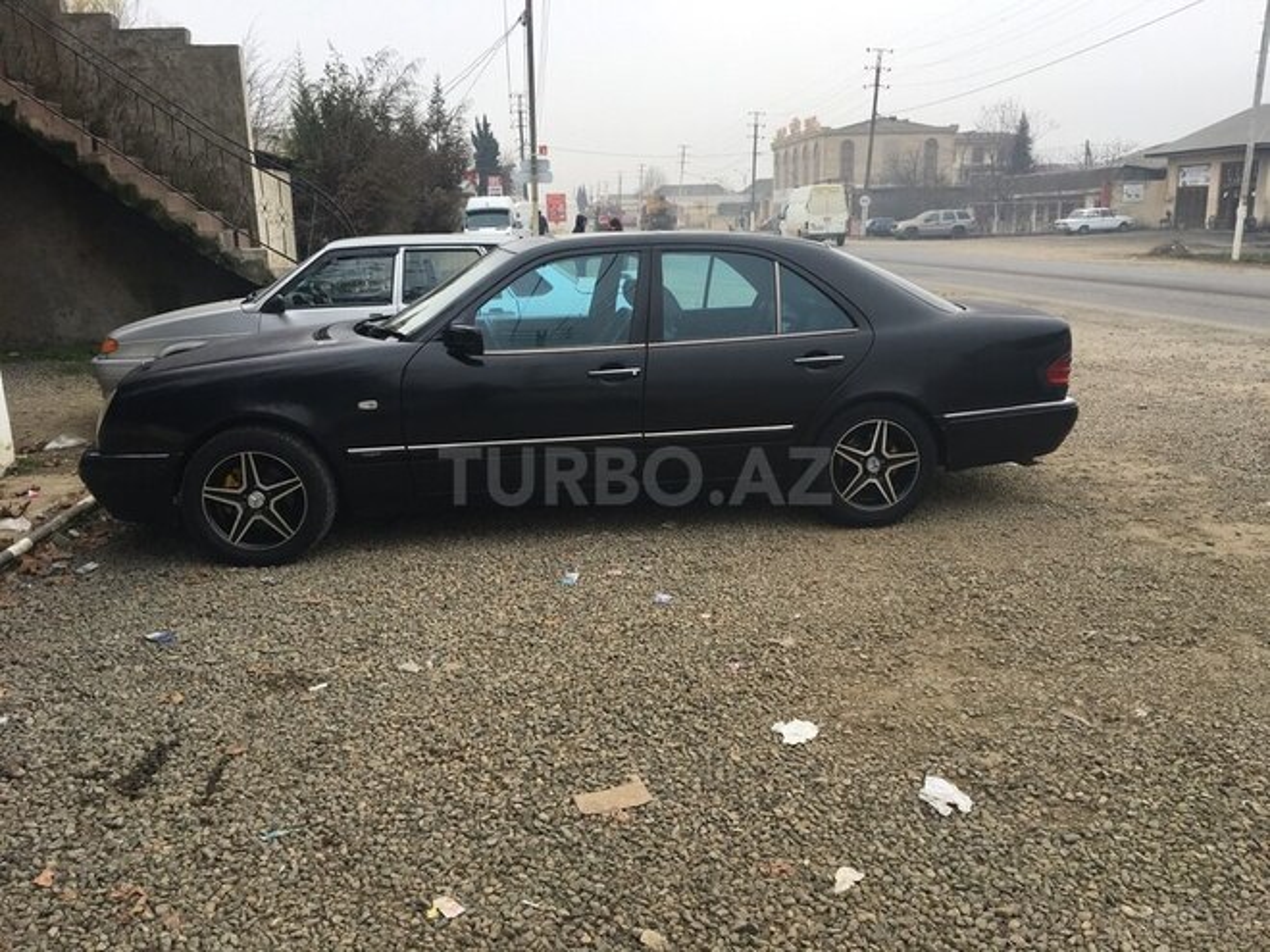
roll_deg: +2.1
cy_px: 476
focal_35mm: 29
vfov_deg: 48.2
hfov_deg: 61.7
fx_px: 1064
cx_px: 635
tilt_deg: -12.9
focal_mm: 4.15
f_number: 2.2
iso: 25
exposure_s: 1/169
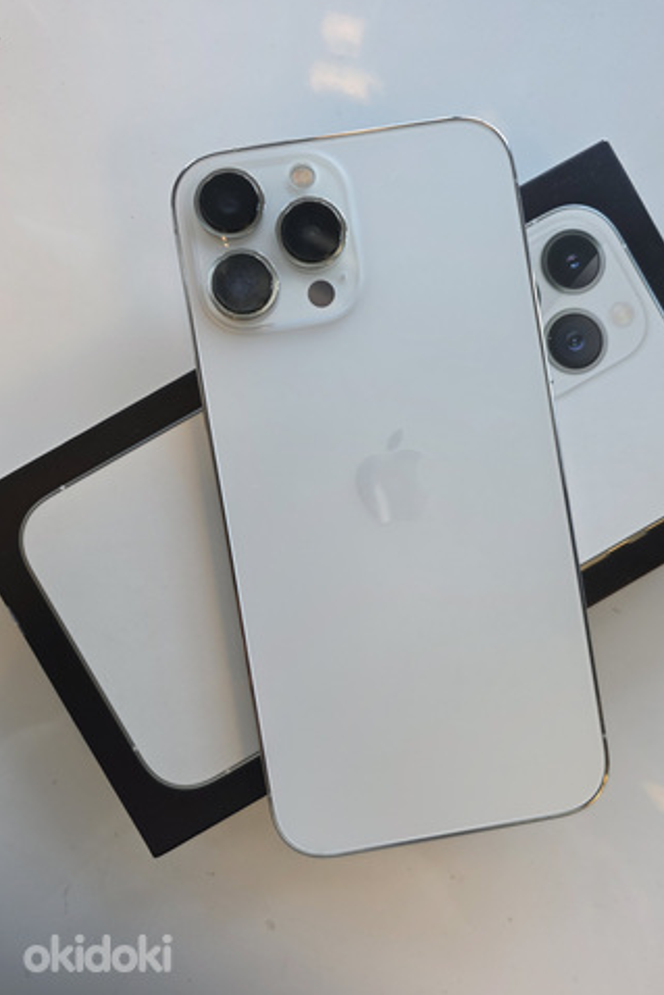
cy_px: 506
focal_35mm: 25
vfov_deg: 71.5
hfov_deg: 51.3
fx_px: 691
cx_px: 355
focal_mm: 6.3
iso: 100
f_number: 1.7
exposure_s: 1/100
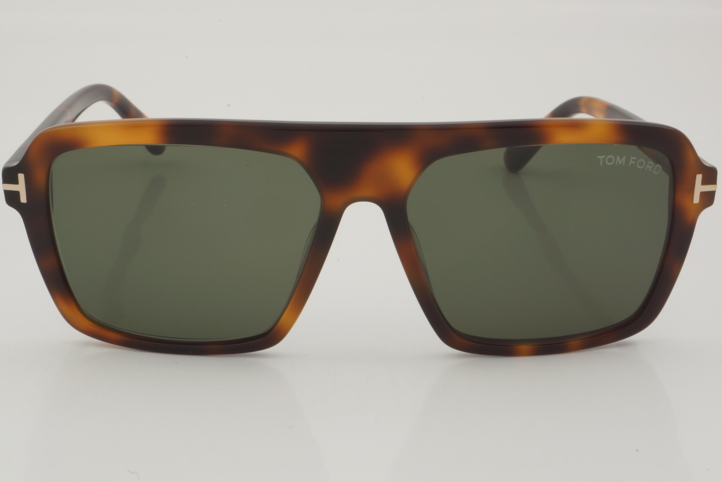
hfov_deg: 24.6
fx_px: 1654
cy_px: 241
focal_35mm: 82
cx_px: 361
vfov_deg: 16.6
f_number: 32
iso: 100
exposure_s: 1/3
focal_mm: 55
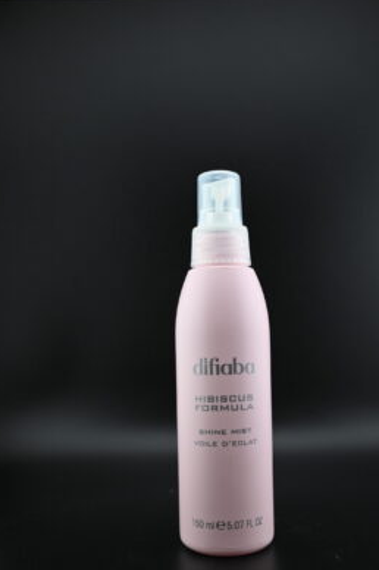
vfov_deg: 52.3
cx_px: 213
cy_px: 325
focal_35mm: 37
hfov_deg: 36.2
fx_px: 579
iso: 400
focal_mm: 21
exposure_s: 1/160
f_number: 4
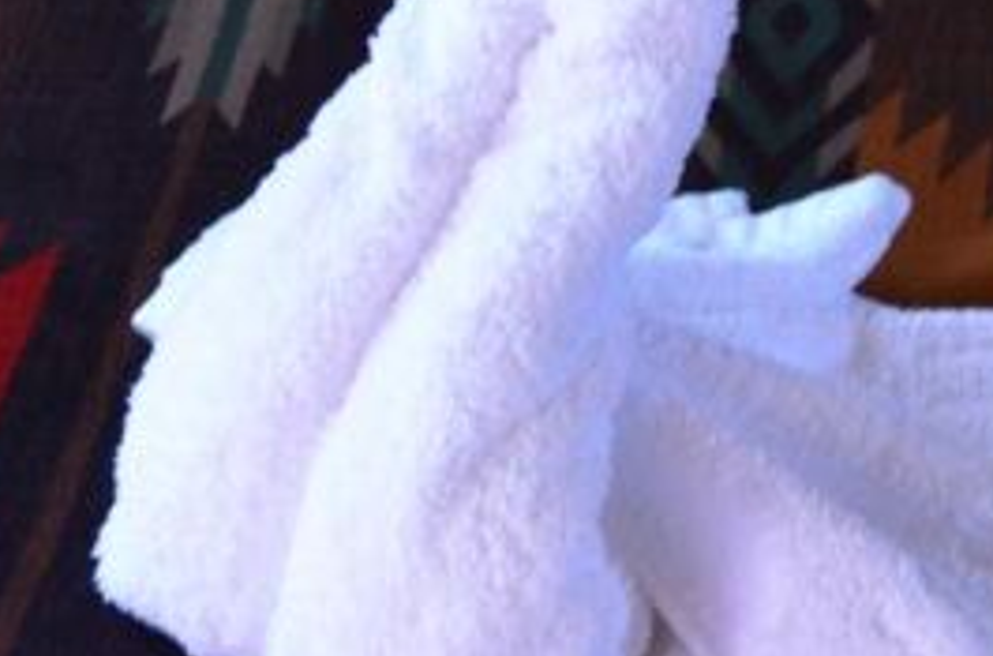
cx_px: 746
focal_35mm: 152
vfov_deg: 9.0
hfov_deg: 13.5
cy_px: 291
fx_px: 4180
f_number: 4.5
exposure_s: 1/8
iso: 200
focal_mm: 42
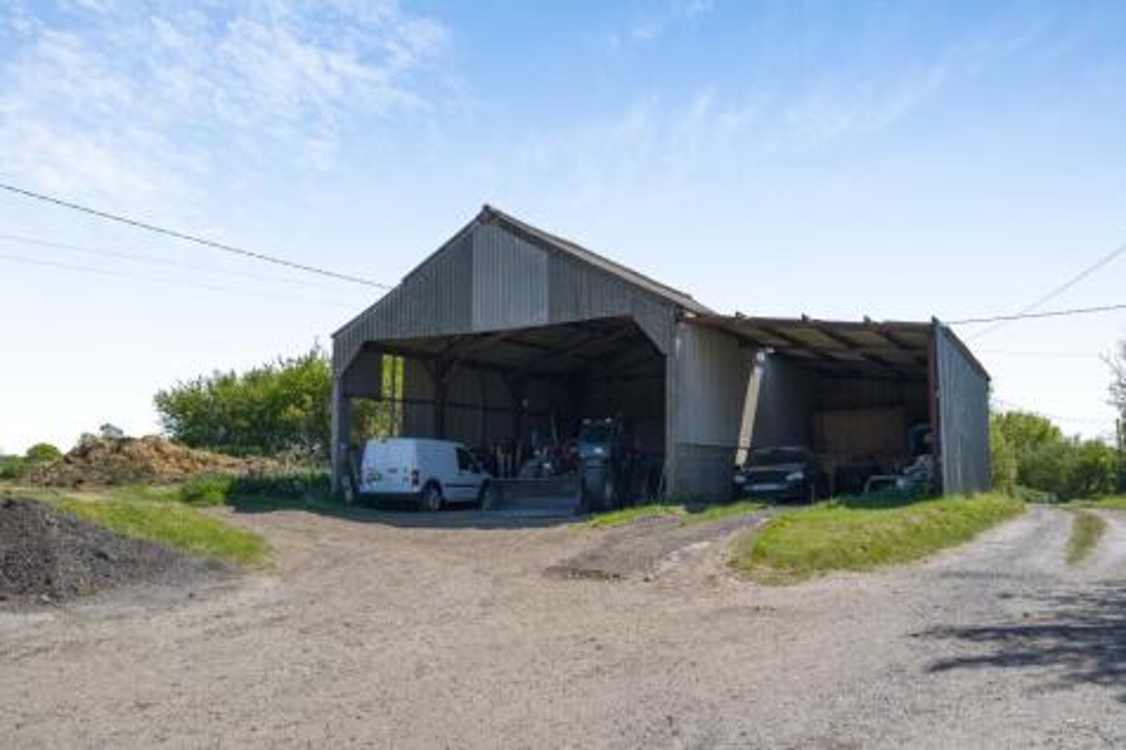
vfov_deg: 43.6
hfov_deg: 61.9
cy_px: 375
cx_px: 563
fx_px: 938
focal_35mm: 30
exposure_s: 1/200
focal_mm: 30
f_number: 8
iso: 100
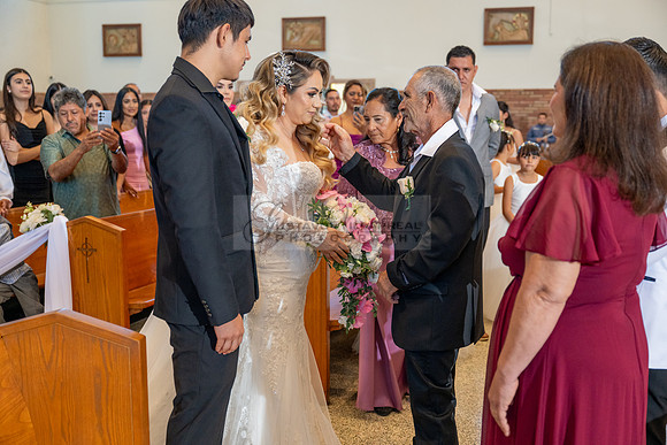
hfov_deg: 47.4
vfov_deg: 32.6
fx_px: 760
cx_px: 334
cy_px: 222
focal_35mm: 41
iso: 1000
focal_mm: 41
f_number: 3.2
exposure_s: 1/200
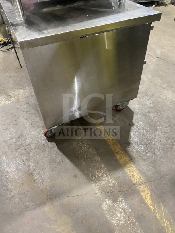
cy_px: 116
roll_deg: +1.6
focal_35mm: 26
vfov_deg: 67.3
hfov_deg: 53.1
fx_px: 175
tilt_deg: -43.2
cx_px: 88
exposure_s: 1/47
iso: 500
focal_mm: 4.25
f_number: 1.8
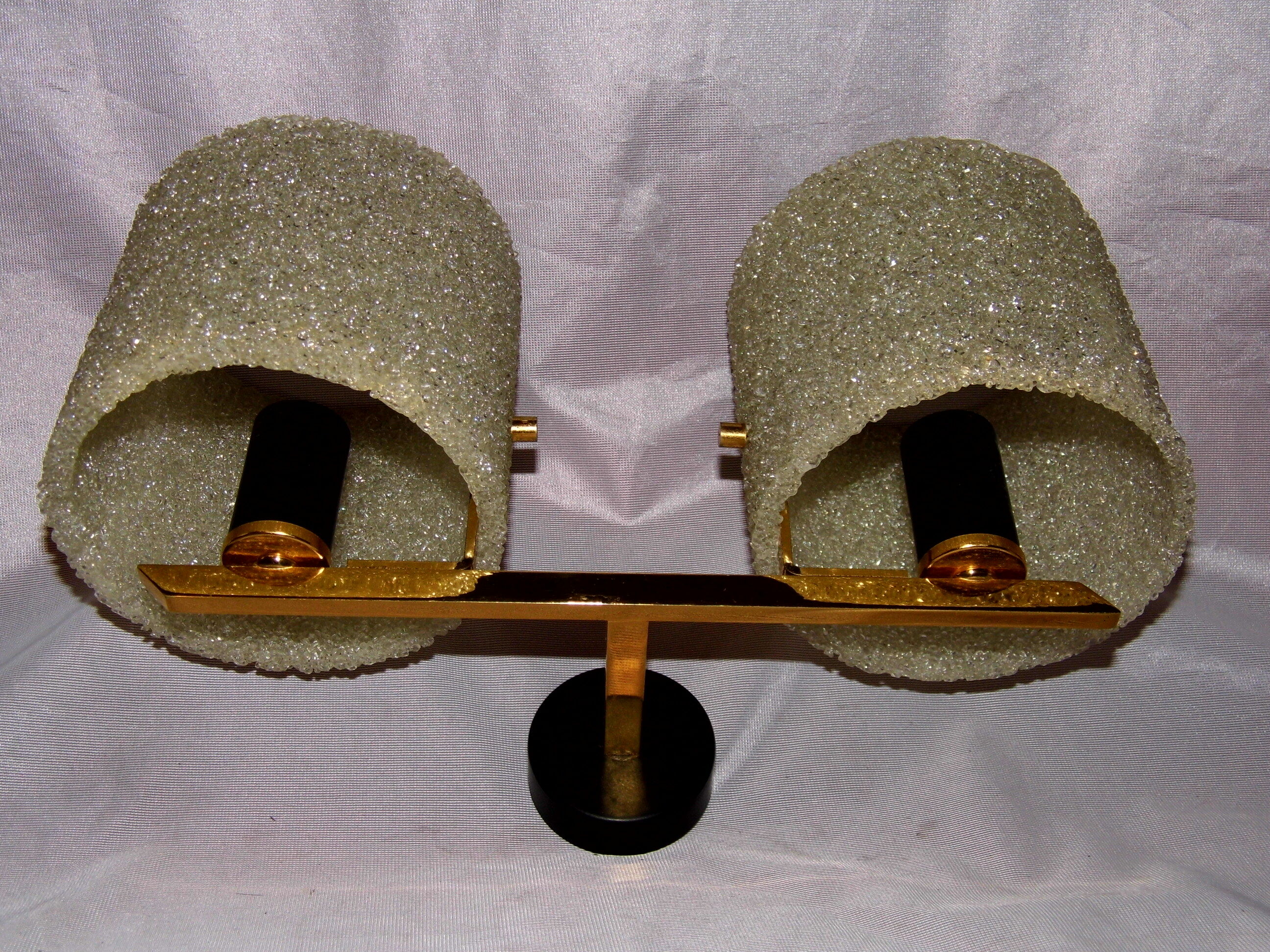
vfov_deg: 33.6
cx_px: 635
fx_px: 1578
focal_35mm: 43
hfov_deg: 43.9
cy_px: 476
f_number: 3.5
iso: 100
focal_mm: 7.7
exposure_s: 1/60
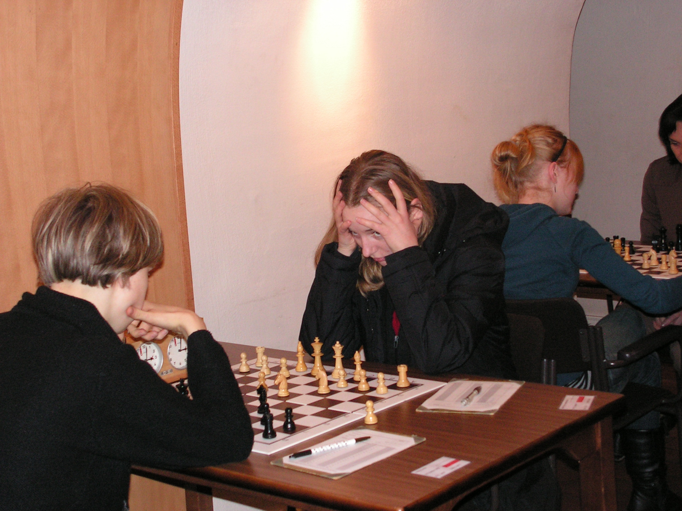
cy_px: 256
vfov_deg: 24.8
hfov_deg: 32.7
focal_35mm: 59
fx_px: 1162
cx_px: 341
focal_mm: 9.9
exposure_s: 1/60
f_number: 3.3
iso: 200
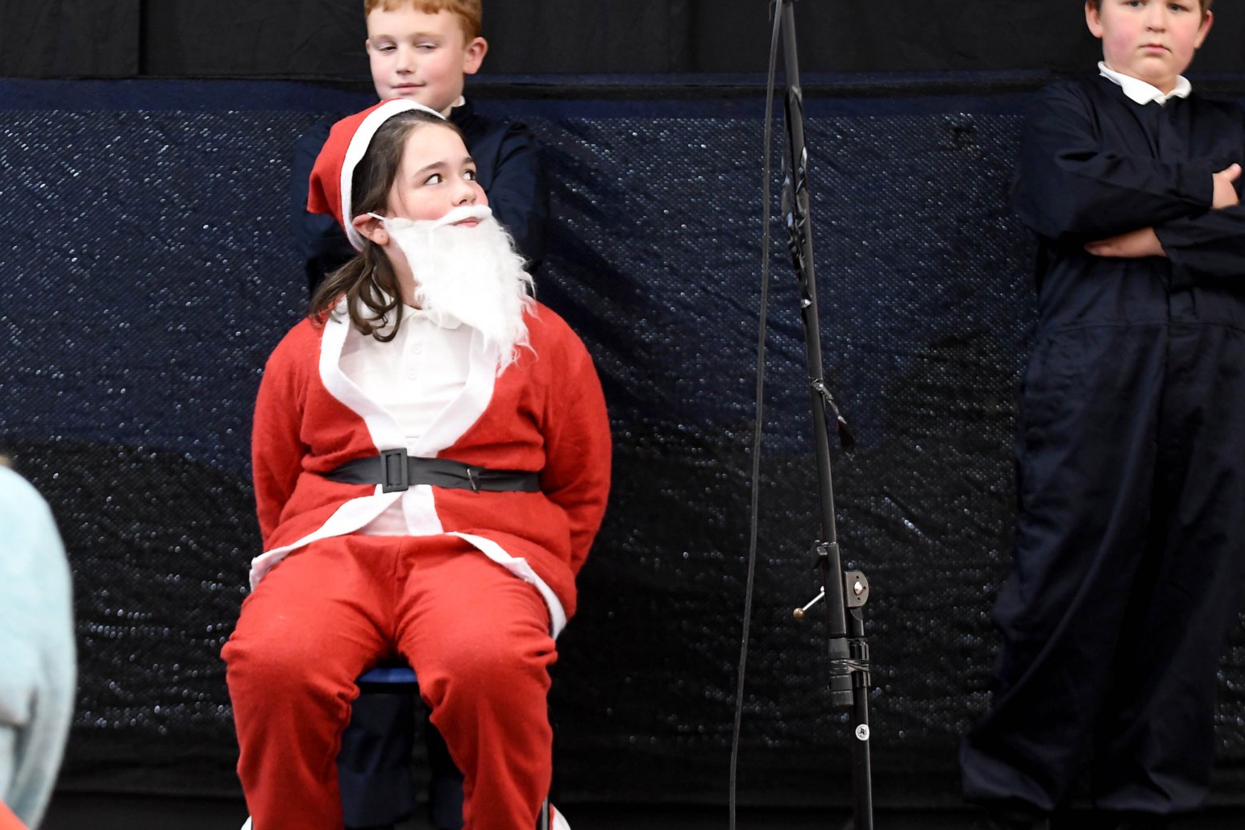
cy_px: 420
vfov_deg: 8.4
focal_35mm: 163
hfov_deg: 12.6
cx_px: 604
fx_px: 5637
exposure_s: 1/125
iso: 2000
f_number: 4.5
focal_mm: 82
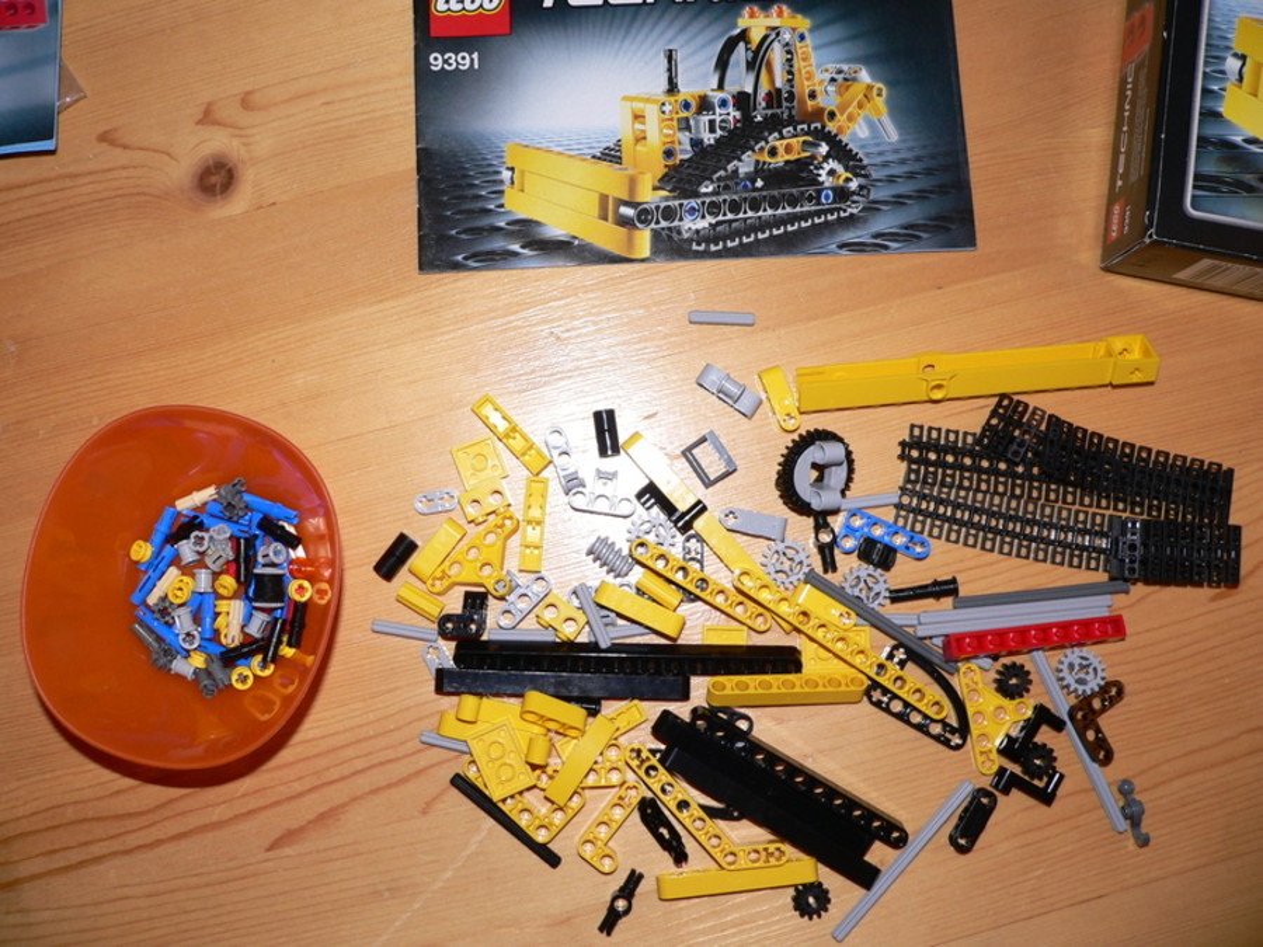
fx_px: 1313
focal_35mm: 36
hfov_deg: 51.4
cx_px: 632
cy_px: 474
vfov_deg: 39.7
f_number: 2.8
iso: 100
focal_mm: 6
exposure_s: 1/60
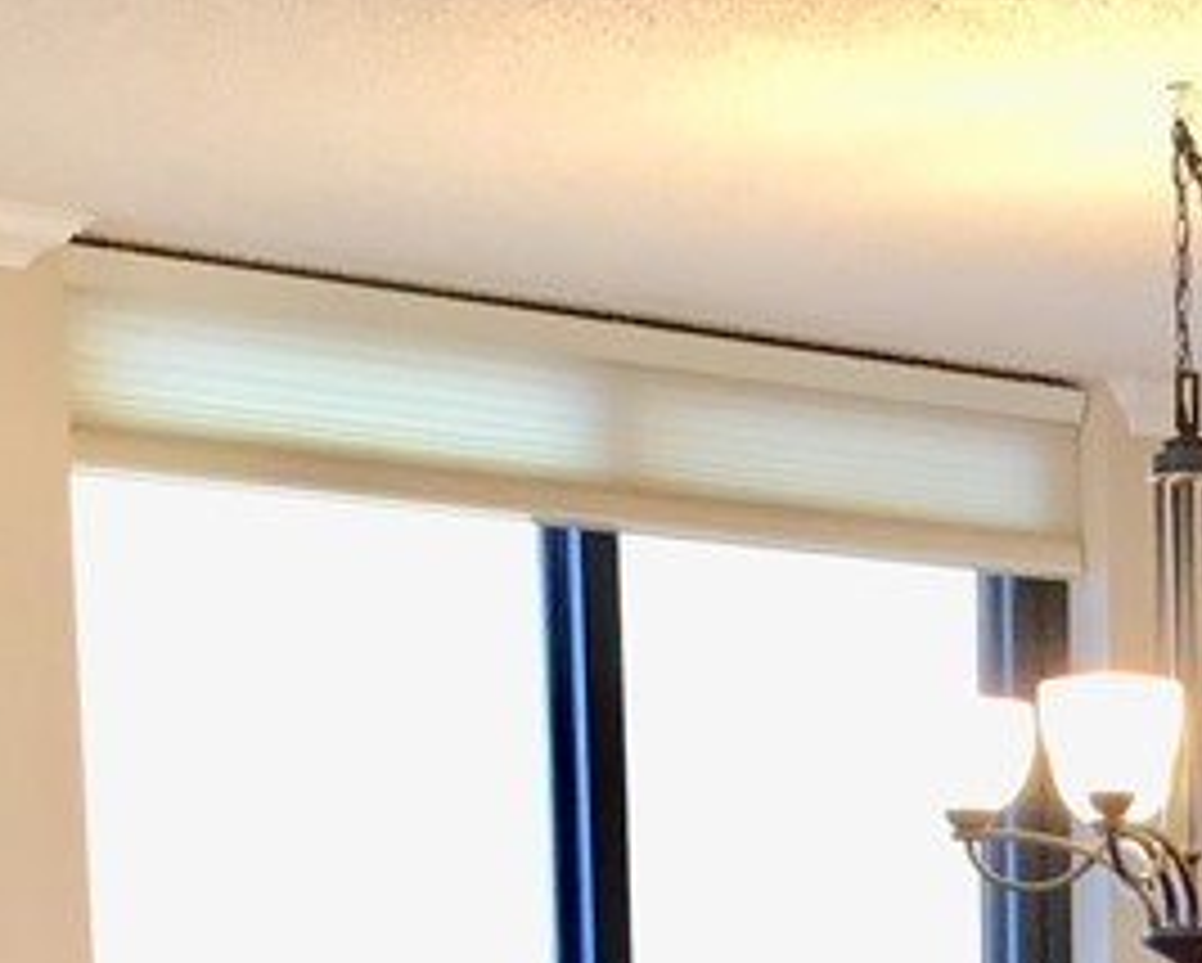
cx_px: 1216
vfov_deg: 12.3
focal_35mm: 116
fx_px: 4130
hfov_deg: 16.2
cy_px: 1642
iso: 100
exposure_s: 1/30
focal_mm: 3.3
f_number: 2.4
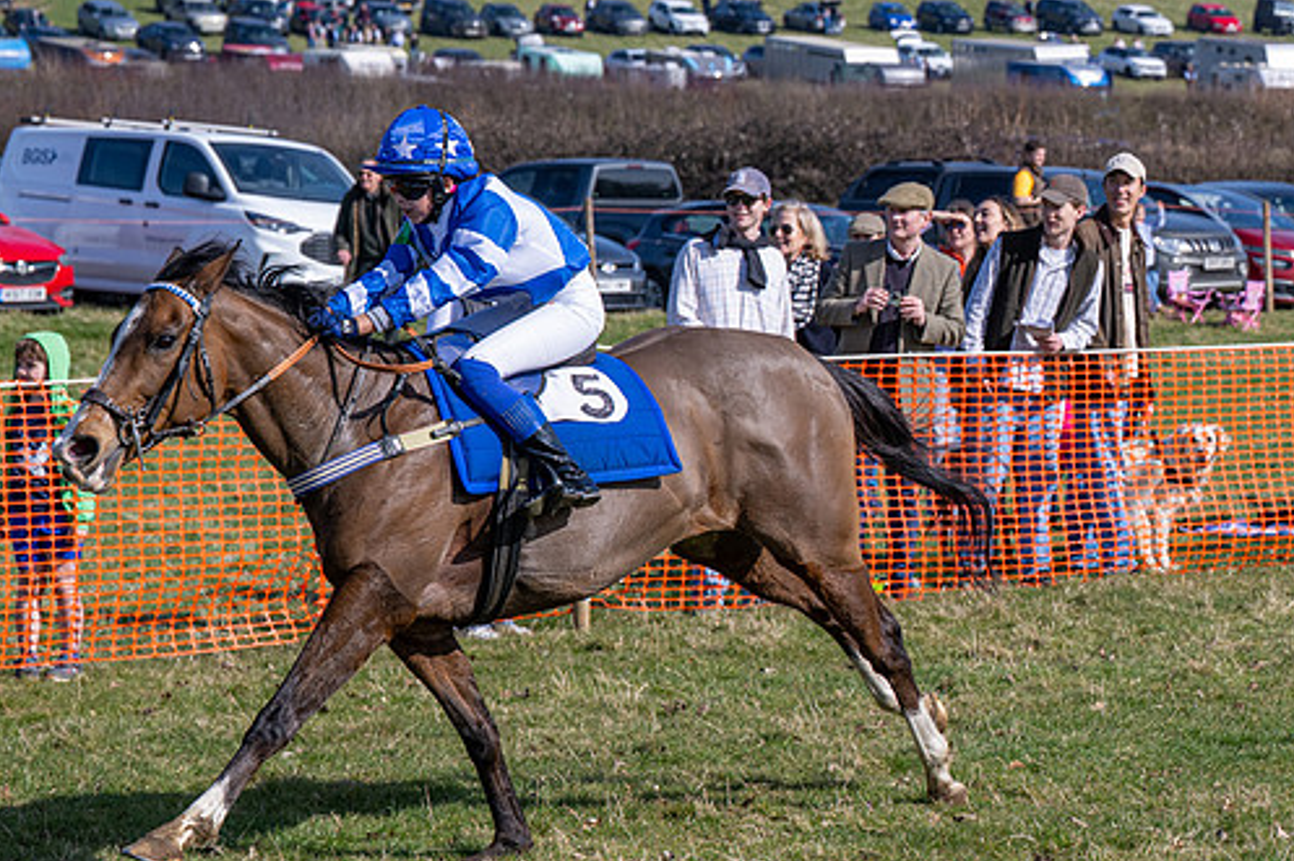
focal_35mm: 138
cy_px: 495
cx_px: 925
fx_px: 4958
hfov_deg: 14.8
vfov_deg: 9.9
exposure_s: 1/1600
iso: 200
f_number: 5
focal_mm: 74
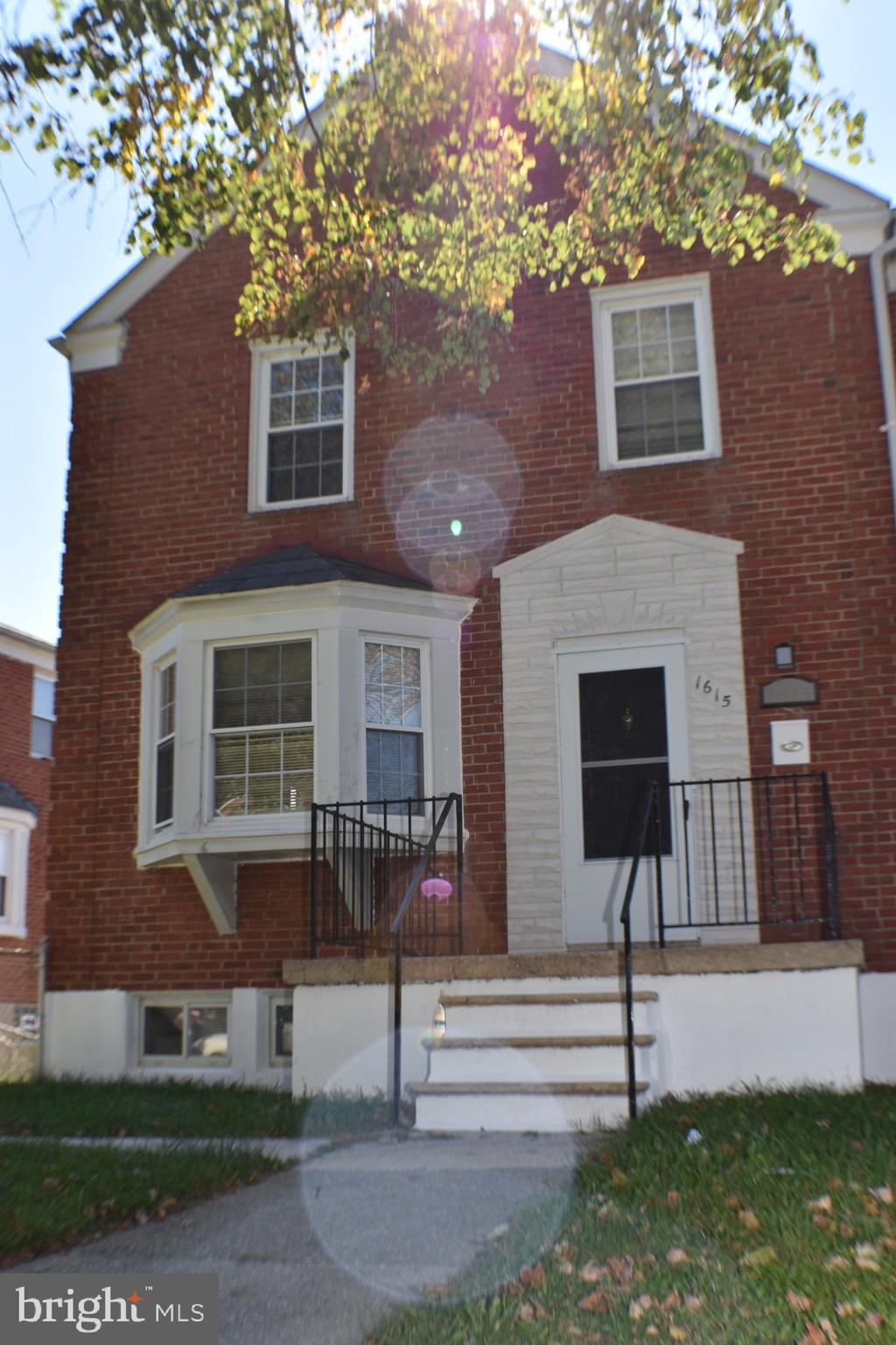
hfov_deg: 26.5
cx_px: 448
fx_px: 1904
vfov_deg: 38.9
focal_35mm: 51
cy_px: 672
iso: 100
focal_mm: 34
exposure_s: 1/200
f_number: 7.1
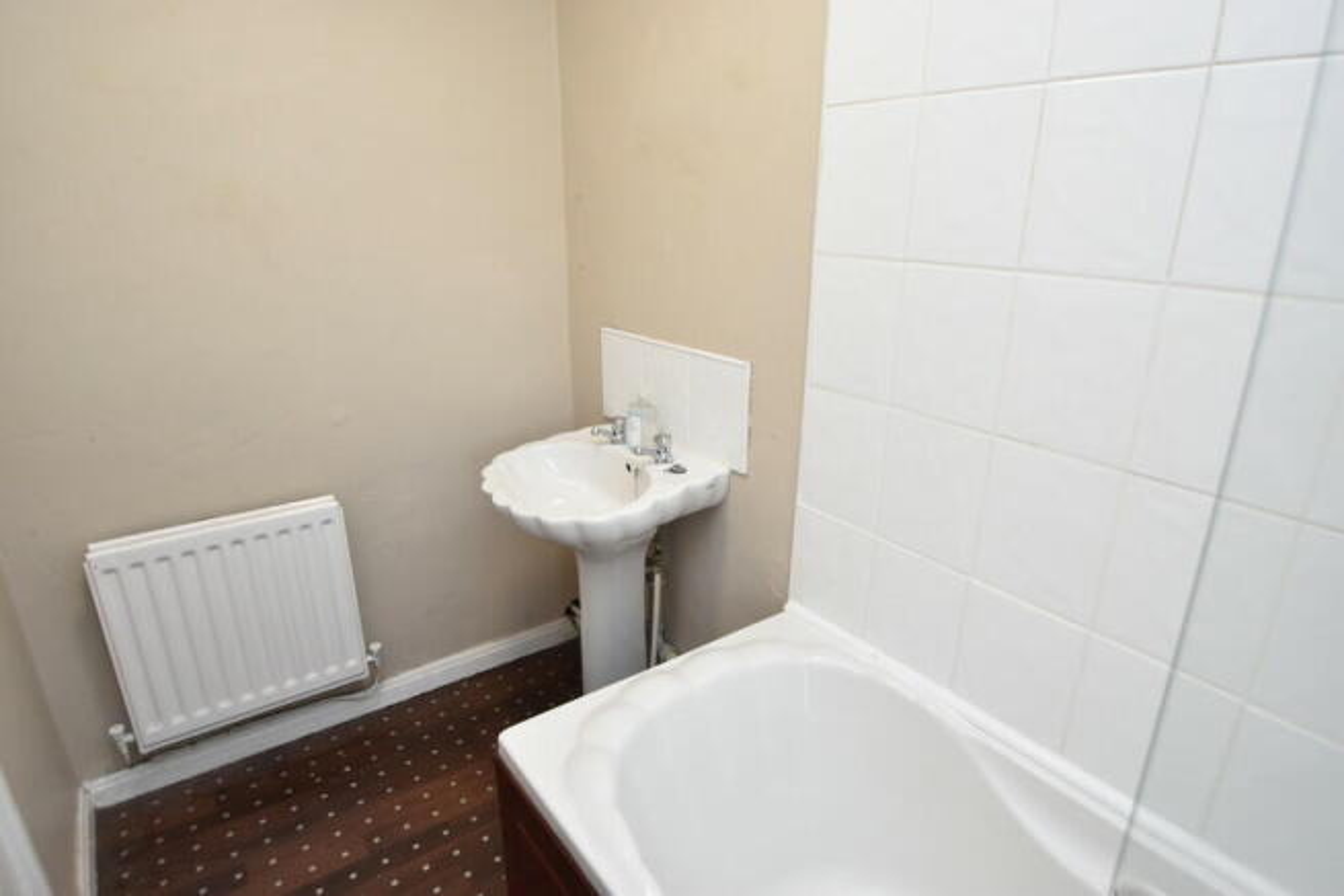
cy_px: 448
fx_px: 672
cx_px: 672
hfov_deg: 90.0
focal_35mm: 18
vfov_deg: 67.4
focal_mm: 12
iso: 800
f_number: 5
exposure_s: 1/100
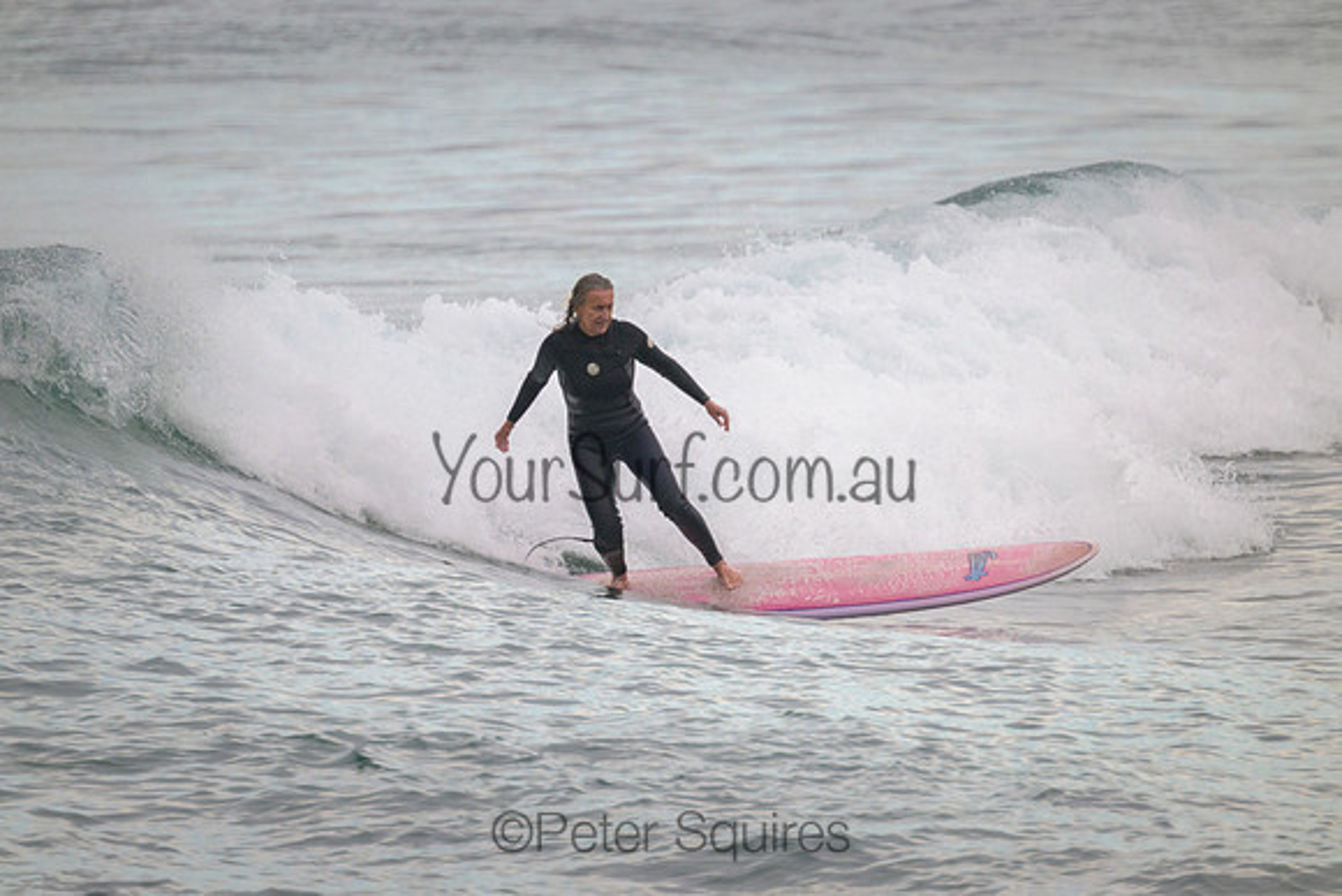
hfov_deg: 2.6
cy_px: 448
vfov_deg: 1.7
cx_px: 671
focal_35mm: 800
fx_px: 29828
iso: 1600
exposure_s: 1/320
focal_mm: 800
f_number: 11
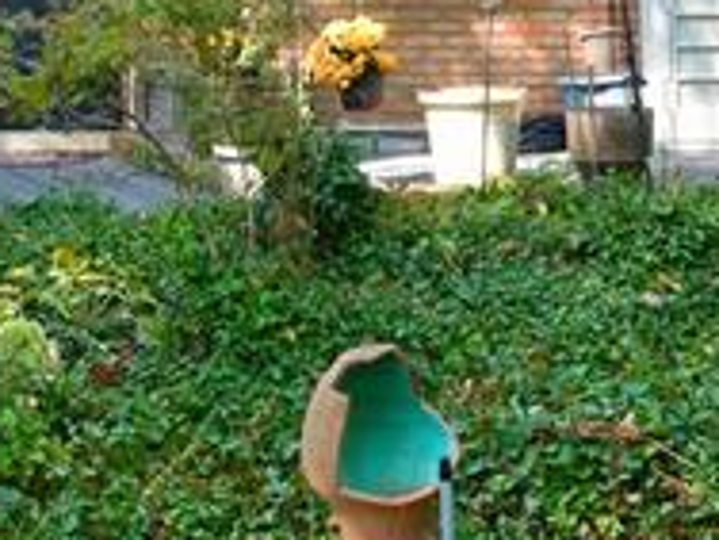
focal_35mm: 89
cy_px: -239
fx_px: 1849
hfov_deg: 21.9
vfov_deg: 15.5
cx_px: 501
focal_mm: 17
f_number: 7.1
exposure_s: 1/200
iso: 640
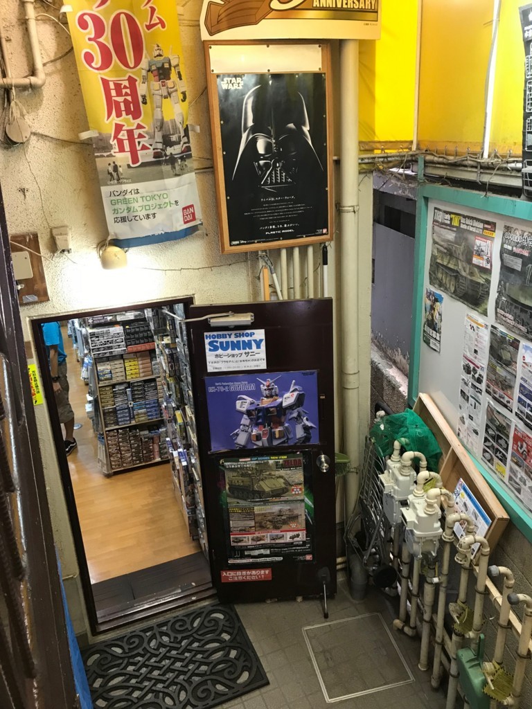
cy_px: 354
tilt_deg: -19.2
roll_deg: +3.9
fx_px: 574
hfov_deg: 49.7
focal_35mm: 28
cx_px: 266
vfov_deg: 63.4
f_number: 1.8
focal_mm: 3.99
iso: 40
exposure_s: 1/17
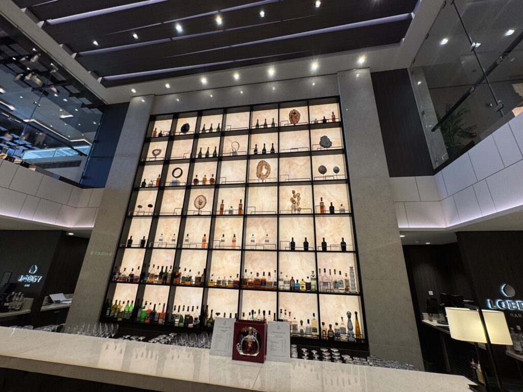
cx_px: 262
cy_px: 196
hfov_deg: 102.1
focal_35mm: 14
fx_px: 212
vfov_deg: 85.7
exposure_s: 1/126
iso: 100
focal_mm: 2.22
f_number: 2.2
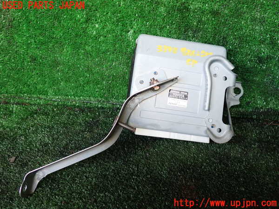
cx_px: 140
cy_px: 104
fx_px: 242
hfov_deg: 60.0
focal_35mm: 30
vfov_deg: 46.8
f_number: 2.3
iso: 200
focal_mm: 5.4
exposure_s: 1/60
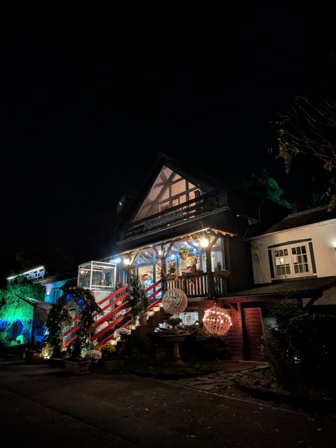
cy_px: 224
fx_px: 311
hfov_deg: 56.8
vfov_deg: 71.6
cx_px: 168
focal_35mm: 24
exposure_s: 1/14.9
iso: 861
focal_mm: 4.53
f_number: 1.7
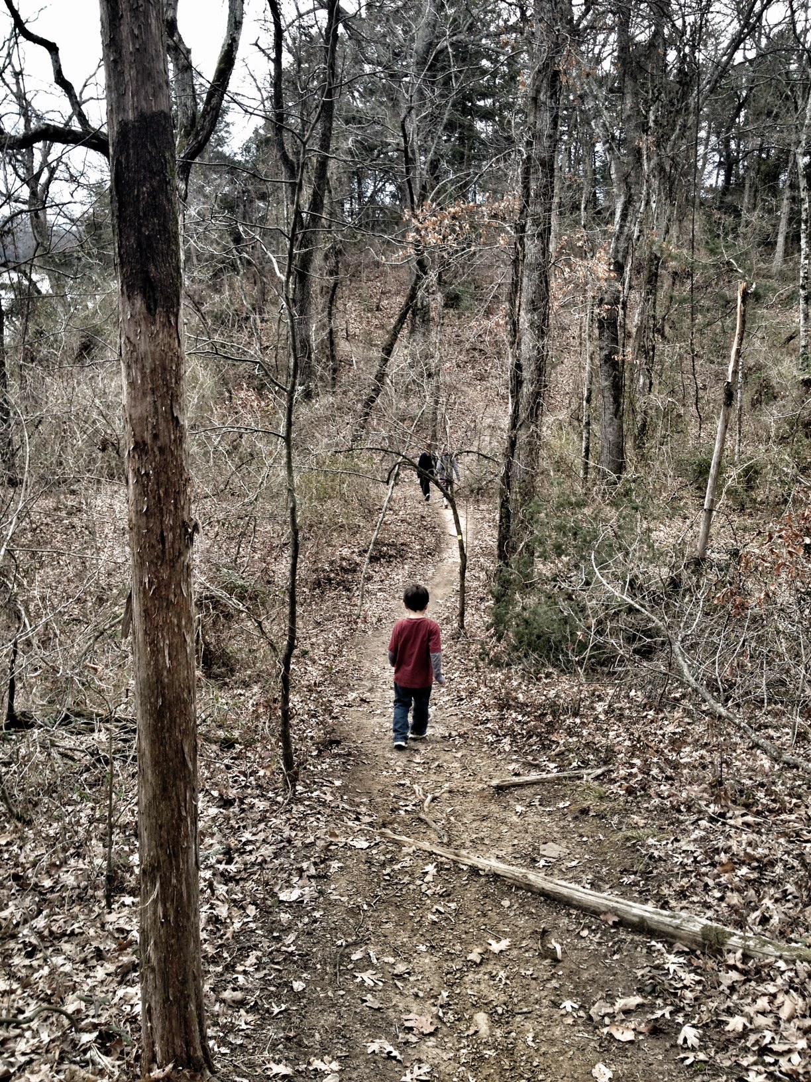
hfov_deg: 40.7
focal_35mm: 35
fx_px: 1093
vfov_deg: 52.6
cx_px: 406
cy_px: 541
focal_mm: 4.28
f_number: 2.4
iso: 50
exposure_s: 1/143
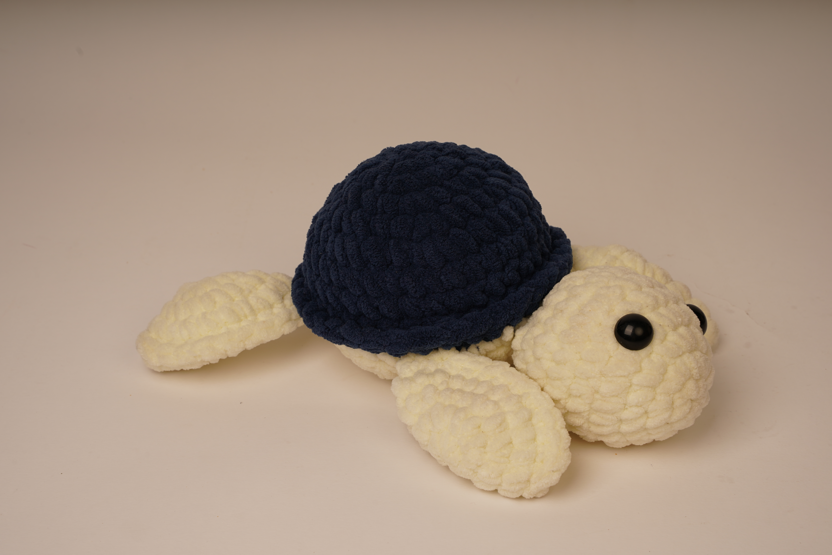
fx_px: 1340
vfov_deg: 23.4
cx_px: 416
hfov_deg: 34.5
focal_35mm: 58
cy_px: 278
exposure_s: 1/250
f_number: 13
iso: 160
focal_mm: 58
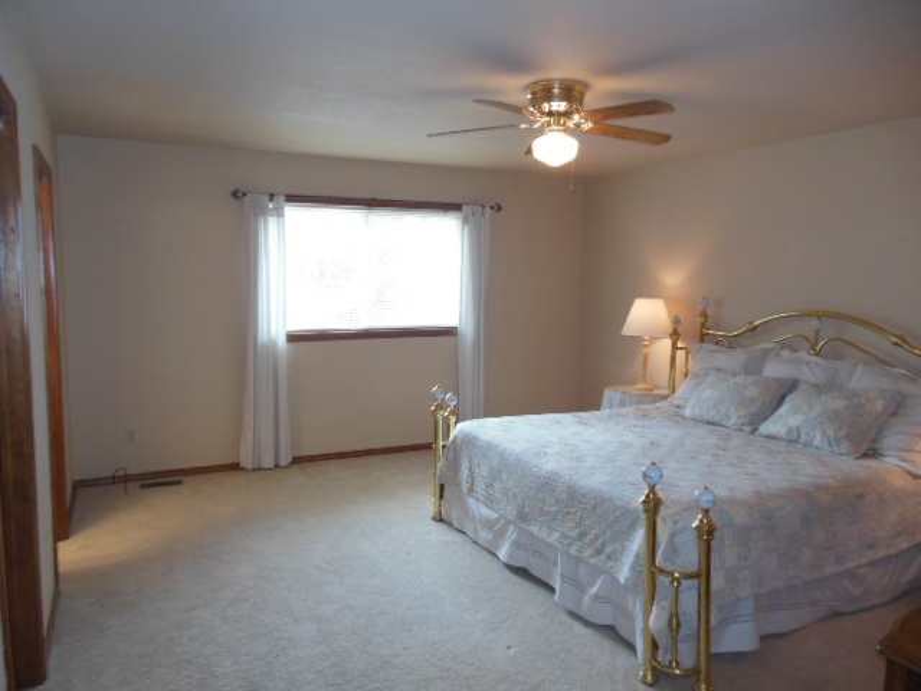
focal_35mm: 25
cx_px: 460
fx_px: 665
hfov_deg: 69.4
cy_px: 346
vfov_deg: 54.9
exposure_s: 1/30
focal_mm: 4.5
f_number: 3.2
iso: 200
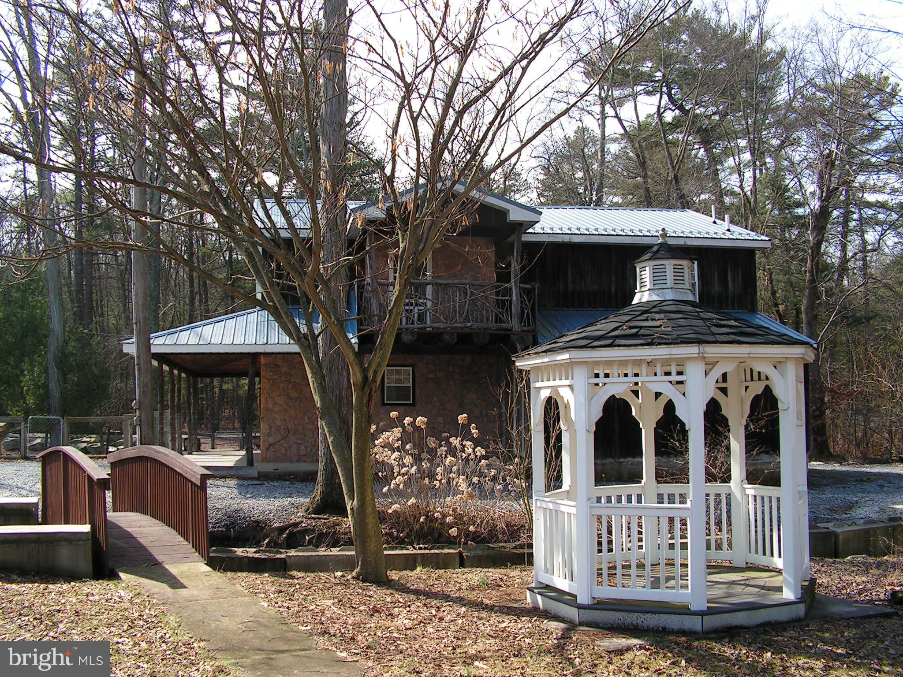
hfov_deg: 51.4
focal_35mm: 36
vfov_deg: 39.7
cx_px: 452
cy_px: 338
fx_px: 939
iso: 64
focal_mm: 6
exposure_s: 1/200
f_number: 4.8
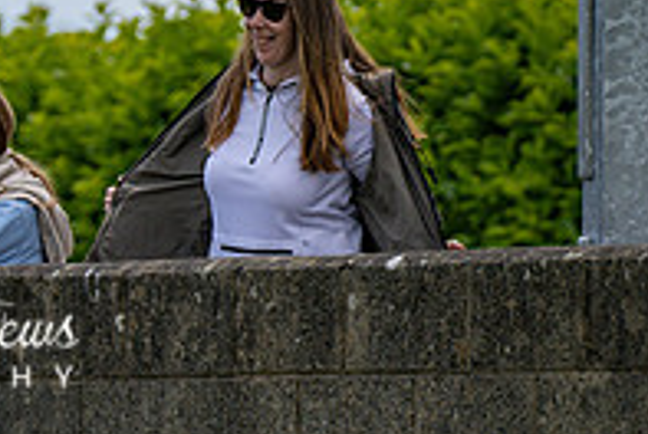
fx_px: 11123
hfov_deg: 3.3
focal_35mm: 617
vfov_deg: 2.2
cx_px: -145
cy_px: 275
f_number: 2.8
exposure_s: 1/6400
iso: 90
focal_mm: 210
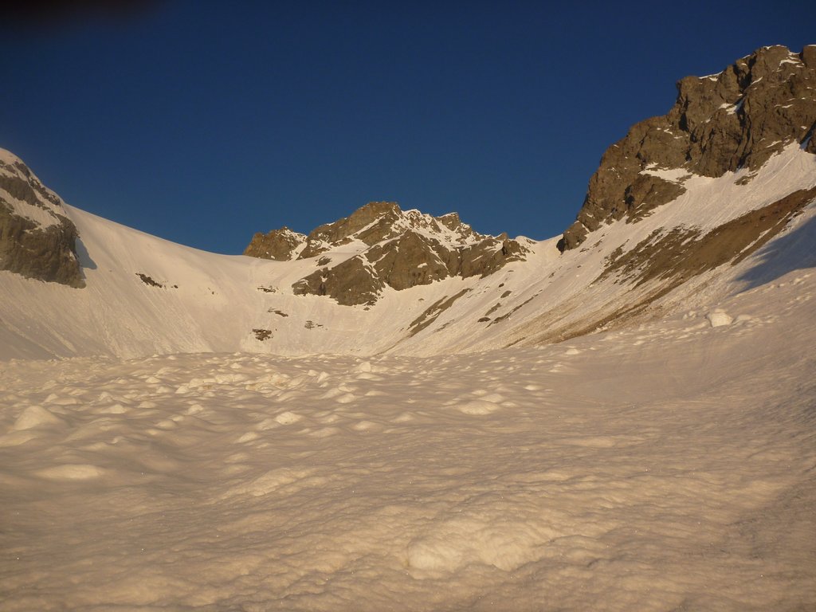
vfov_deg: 48.2
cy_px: 306
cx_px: 408
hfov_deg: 61.7
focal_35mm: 29
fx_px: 684
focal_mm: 4.9
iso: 80
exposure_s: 1/800
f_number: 3.3
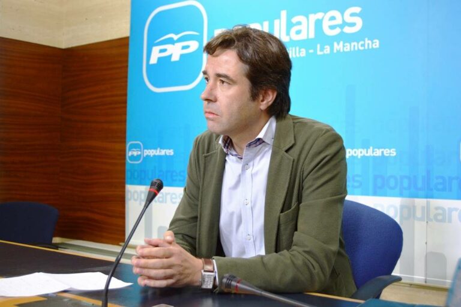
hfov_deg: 42.3
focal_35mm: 46
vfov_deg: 28.9
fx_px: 595
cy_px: 154
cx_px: 230
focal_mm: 31
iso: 640
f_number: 4.2
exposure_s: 1/60
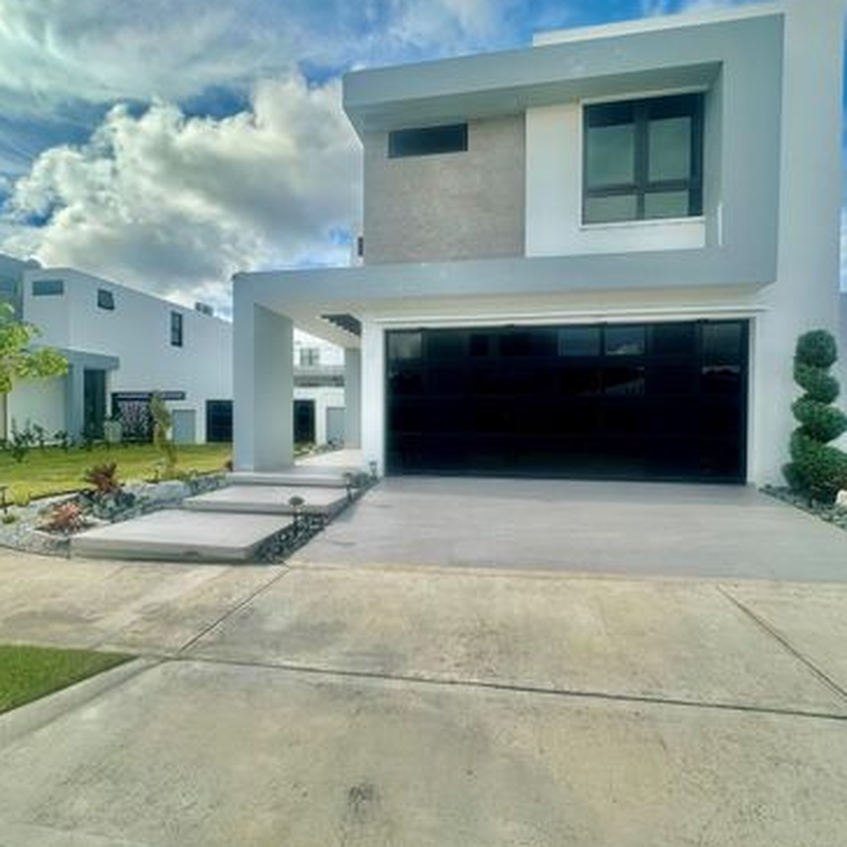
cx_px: 426
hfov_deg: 84.0
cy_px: 420
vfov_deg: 84.0
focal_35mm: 17
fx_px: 471
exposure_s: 1/1159
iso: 40
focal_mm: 2.22
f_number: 2.2
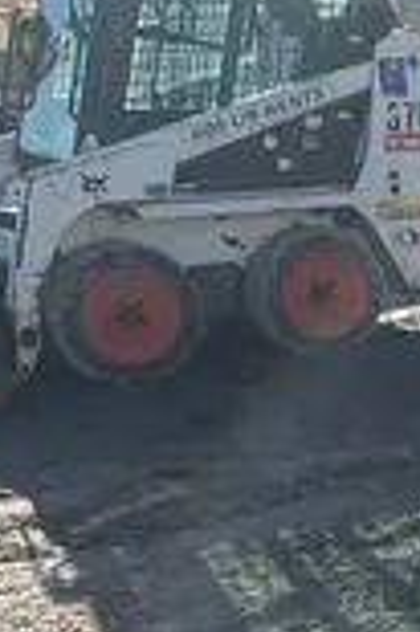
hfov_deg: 11.3
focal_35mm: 96
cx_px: 1068
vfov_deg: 21.0
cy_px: 516
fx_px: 1684
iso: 32
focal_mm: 4.2
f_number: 1.6
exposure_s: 1/1667
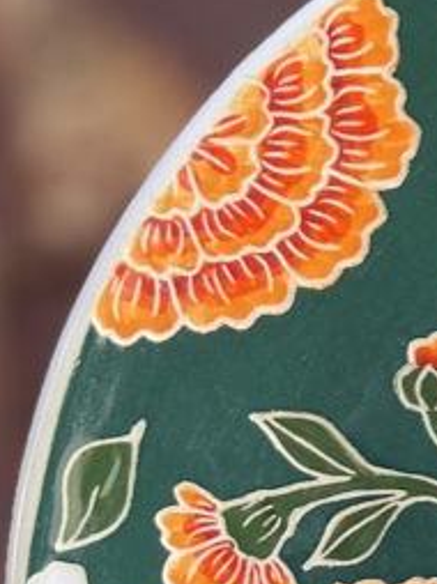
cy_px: 667
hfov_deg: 11.1
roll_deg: -2.3
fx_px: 2074
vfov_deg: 15.5
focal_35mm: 123
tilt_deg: -10.9
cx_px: 807
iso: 50
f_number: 1.5
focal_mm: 5.7
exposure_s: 1/405
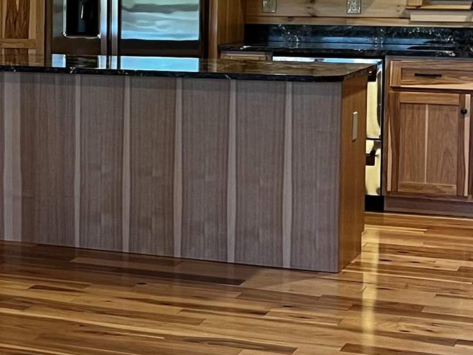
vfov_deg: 13.5
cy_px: 62
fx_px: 1490
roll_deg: -0.5
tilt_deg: -4.5
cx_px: -82
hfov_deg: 17.3
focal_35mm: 109
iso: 100
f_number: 1.5
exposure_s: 1/60
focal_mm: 5.7
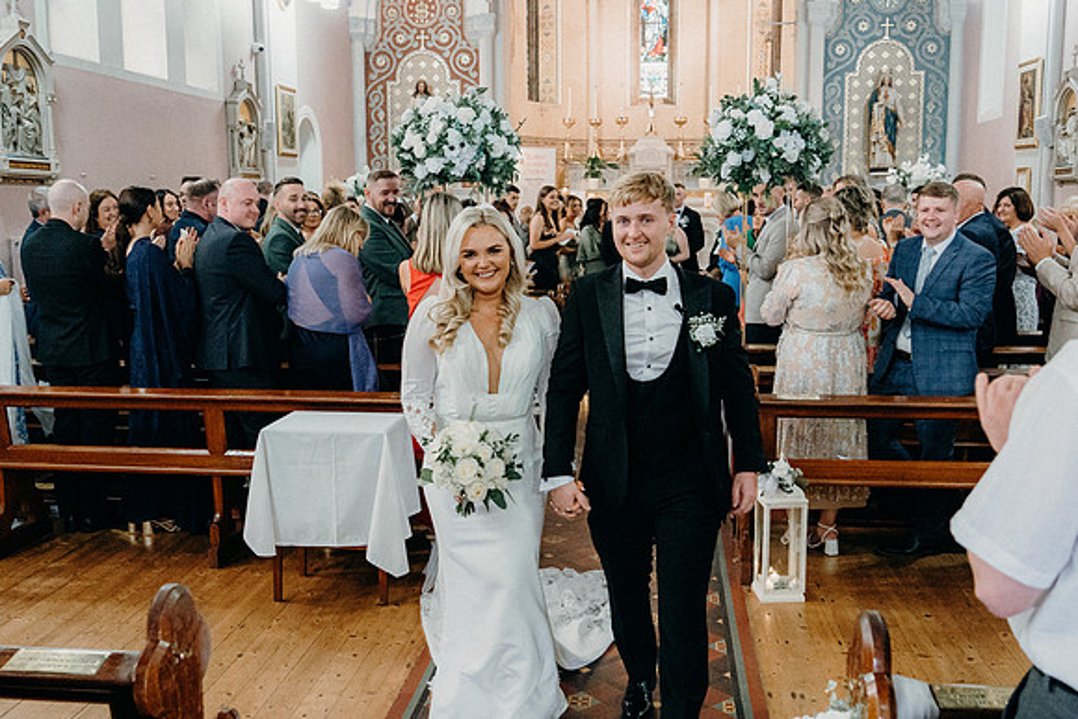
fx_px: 1078
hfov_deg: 53.1
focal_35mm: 36
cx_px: 539
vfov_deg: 36.9
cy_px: 360
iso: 5000
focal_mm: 24
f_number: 3.5
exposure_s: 1/160
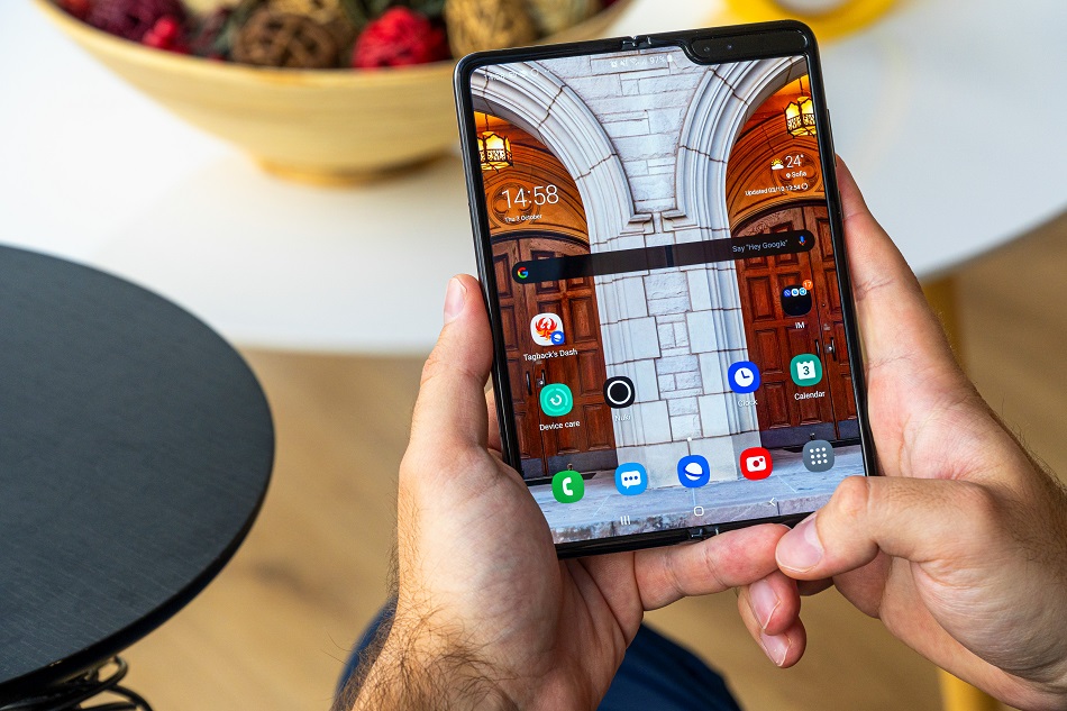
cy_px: 356
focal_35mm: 122
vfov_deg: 11.3
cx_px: 534
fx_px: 3600
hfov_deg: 16.9
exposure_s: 1/125
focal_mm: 81
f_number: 5.6
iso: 400
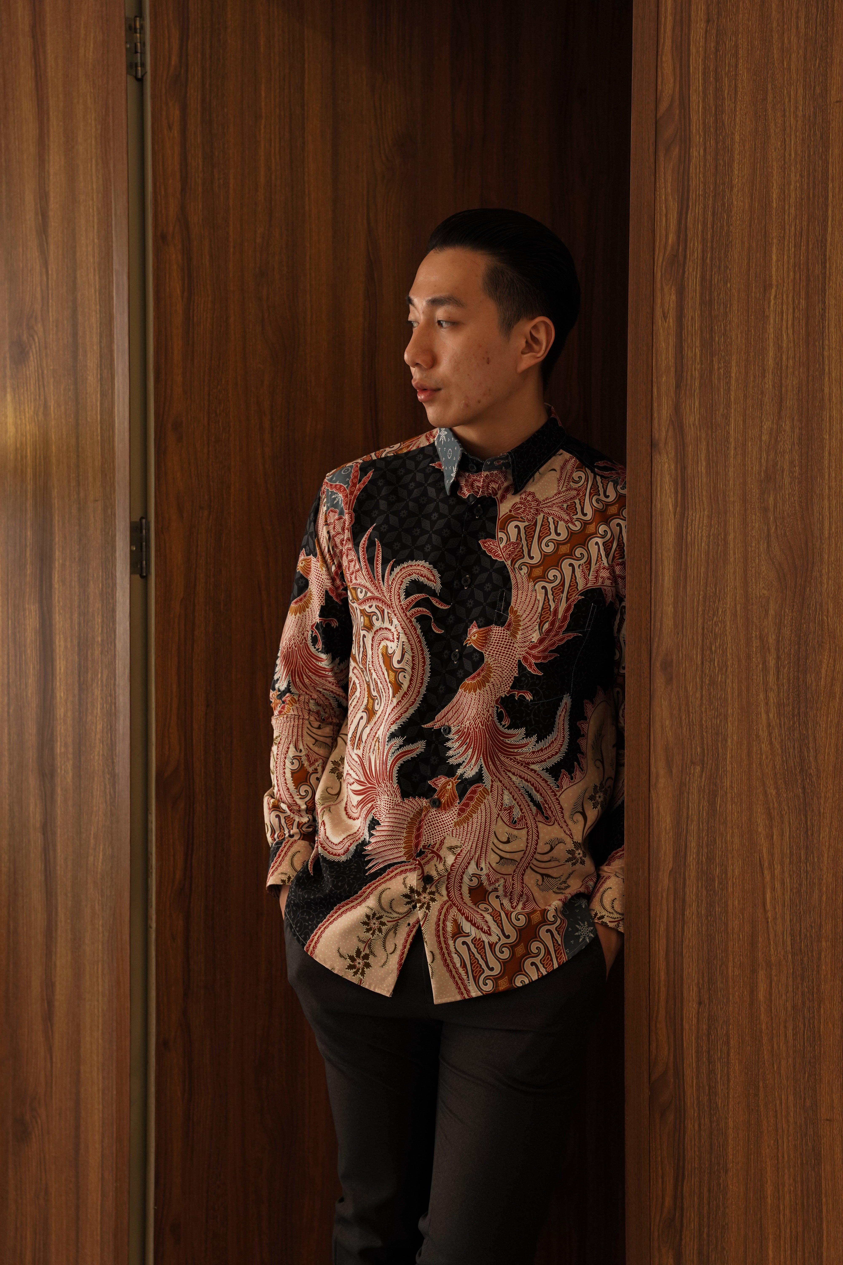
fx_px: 1907
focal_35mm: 54
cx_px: 422
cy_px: 632
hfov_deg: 24.9
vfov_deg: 36.7
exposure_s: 1/125
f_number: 5
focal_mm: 54.3
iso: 1600
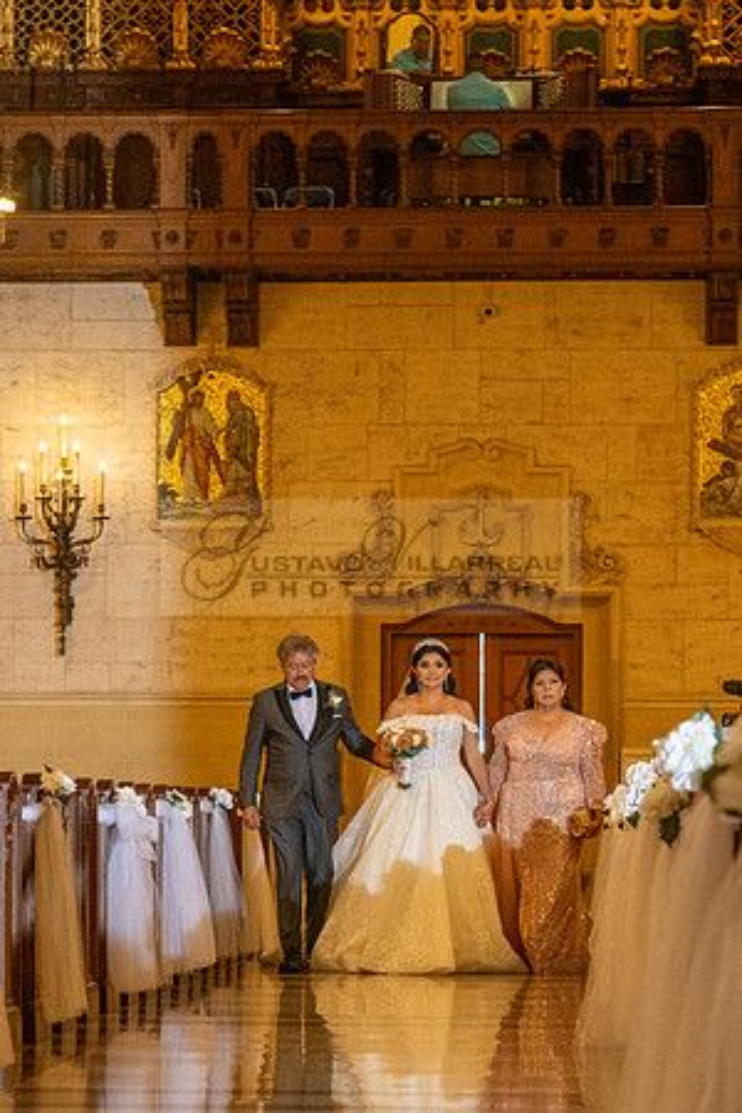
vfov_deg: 12.6
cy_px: 849
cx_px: 245
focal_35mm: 162
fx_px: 5015
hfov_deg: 8.5
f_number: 4.5
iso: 1000
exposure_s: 1/160
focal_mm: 70
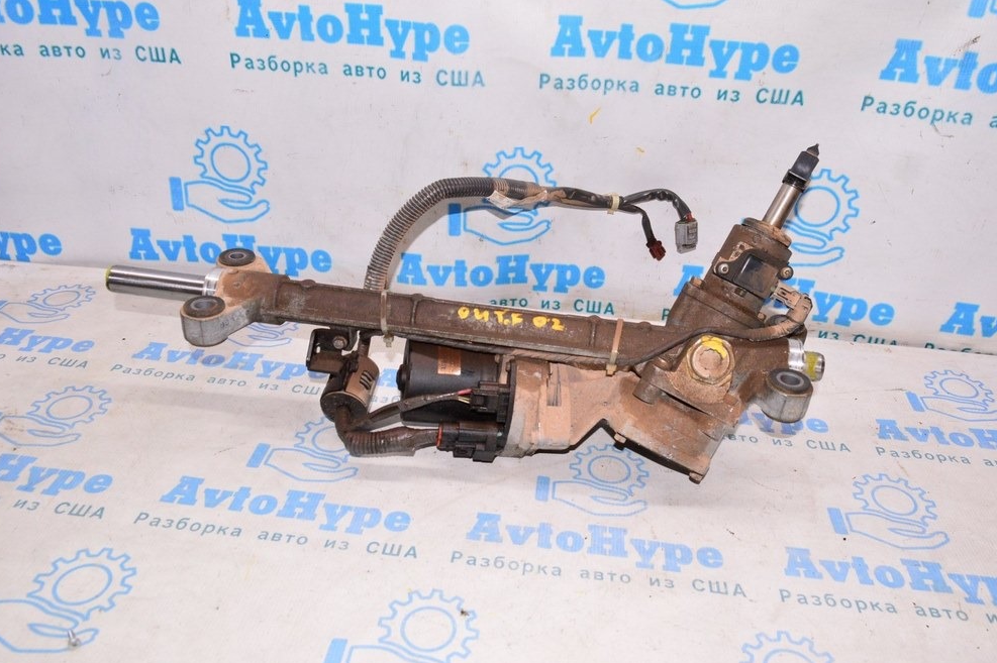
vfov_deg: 46.3
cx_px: 512
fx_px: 775
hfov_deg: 65.5
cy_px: 343
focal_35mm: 28
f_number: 8
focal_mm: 18
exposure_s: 1/125
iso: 1600
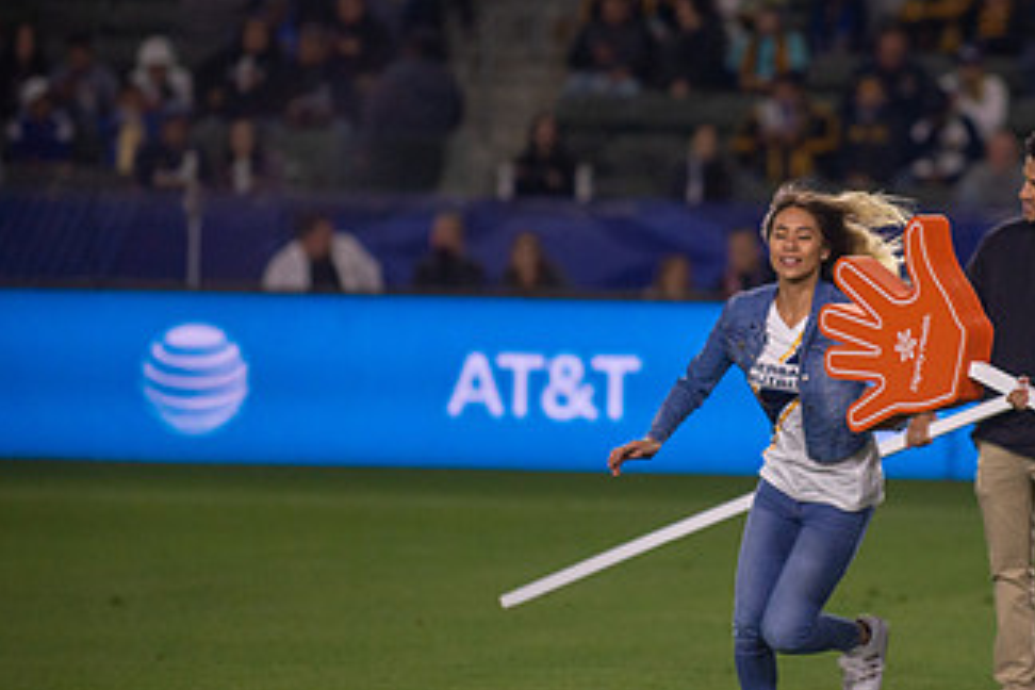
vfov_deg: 3.8
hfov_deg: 5.7
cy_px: 334
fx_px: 10292
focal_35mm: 358
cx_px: 888
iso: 1600
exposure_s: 1/2500
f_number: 2.8
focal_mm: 200
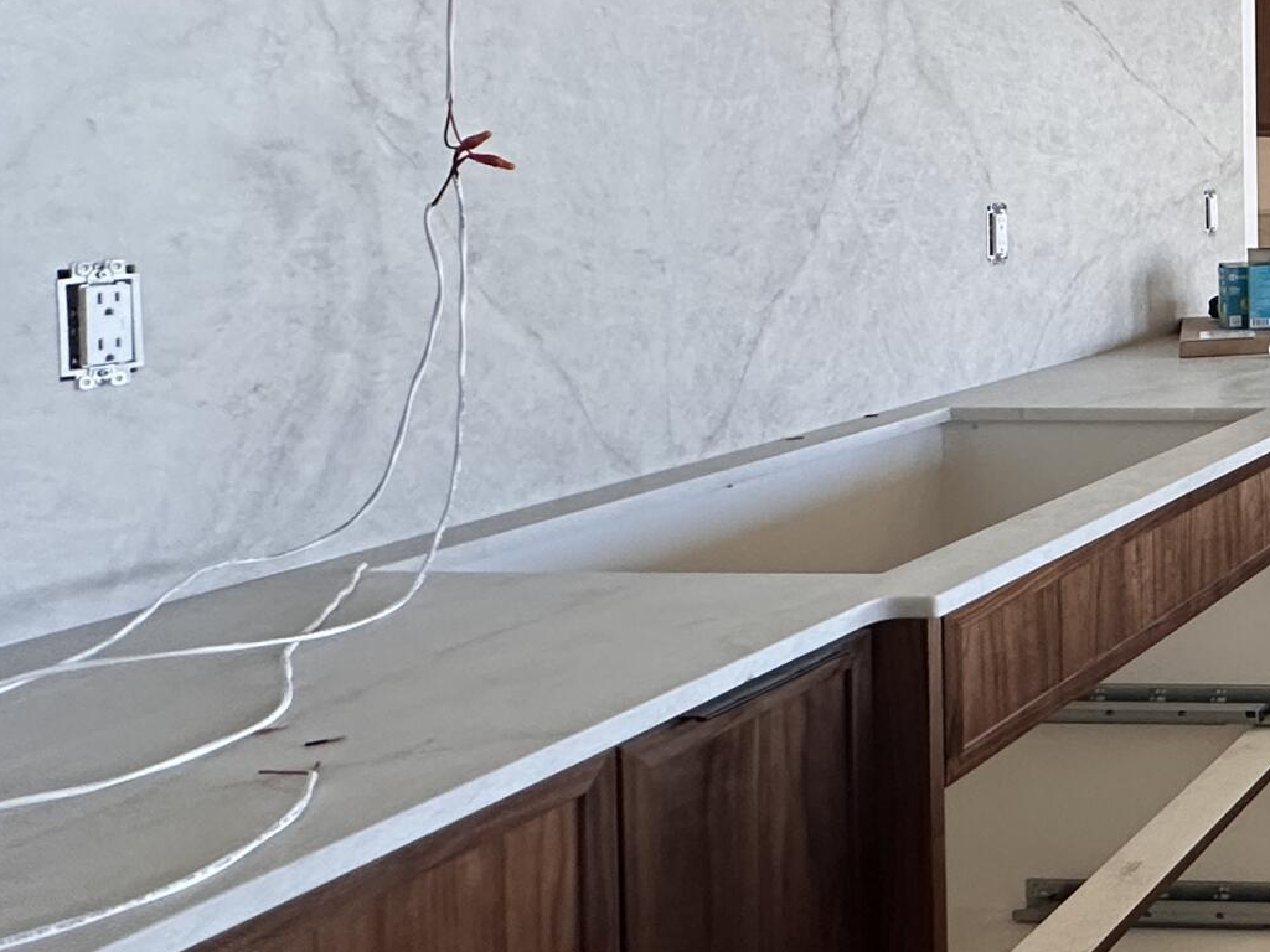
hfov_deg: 30.9
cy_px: 170
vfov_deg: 33.9
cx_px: 1787
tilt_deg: -0.2
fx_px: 1504
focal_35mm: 41
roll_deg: +0.2
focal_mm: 2.22
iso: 200
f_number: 2.2
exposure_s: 1/120
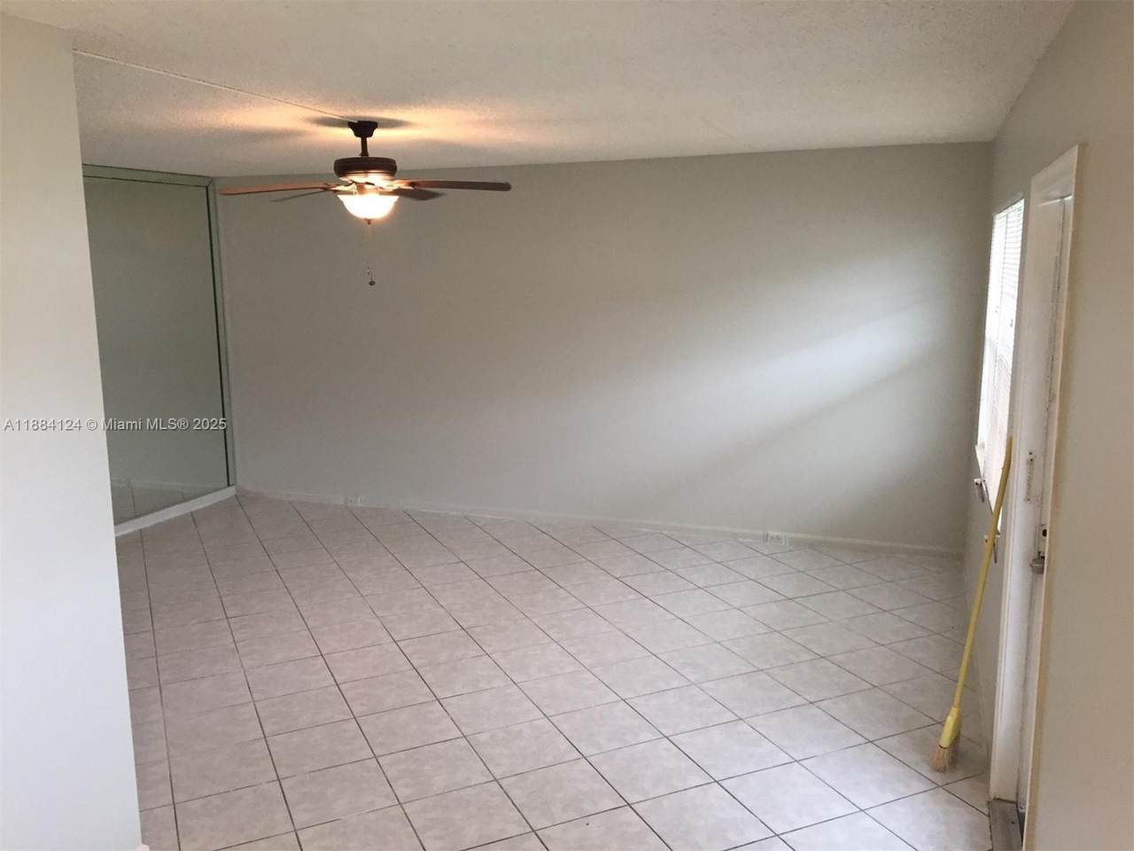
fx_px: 950
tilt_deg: -8.2
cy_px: 426
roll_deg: +0.9
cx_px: 567
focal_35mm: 29
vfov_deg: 48.2
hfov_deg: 61.7
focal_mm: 4.15
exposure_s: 1/30
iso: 40
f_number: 2.2
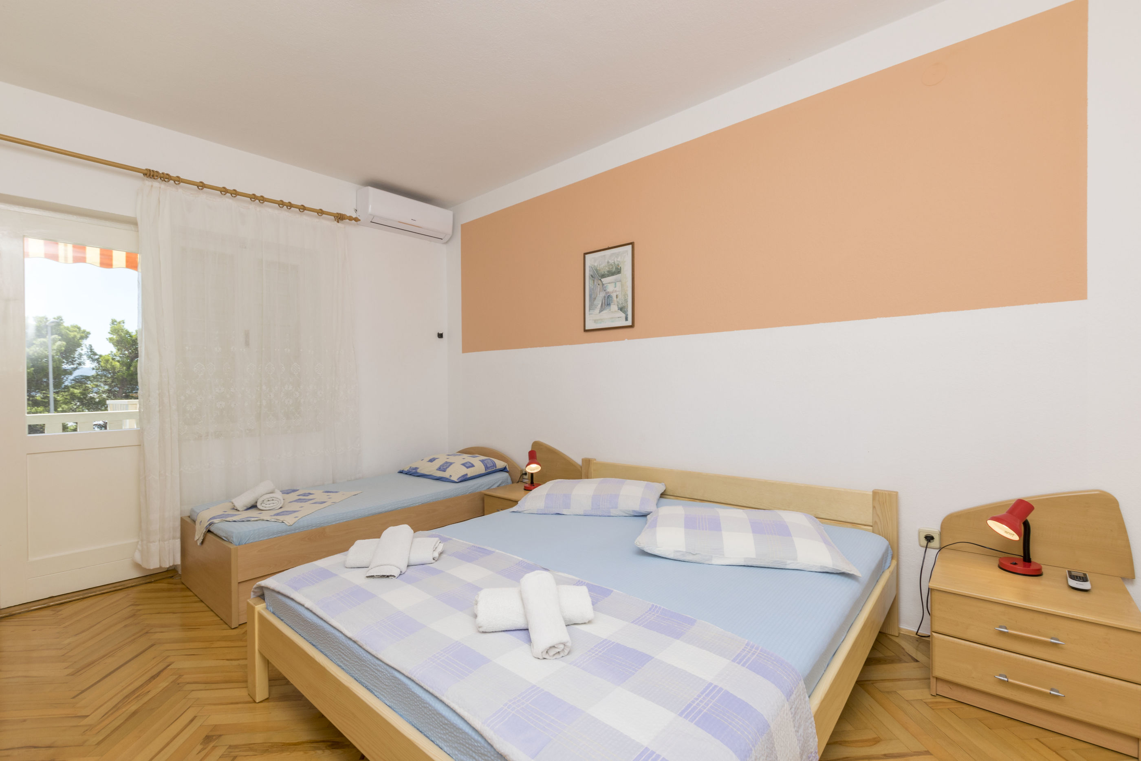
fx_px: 475
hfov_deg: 100.4
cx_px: 570
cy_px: 380
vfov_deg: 77.3
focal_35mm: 15
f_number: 8
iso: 100
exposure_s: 1/160
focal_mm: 10
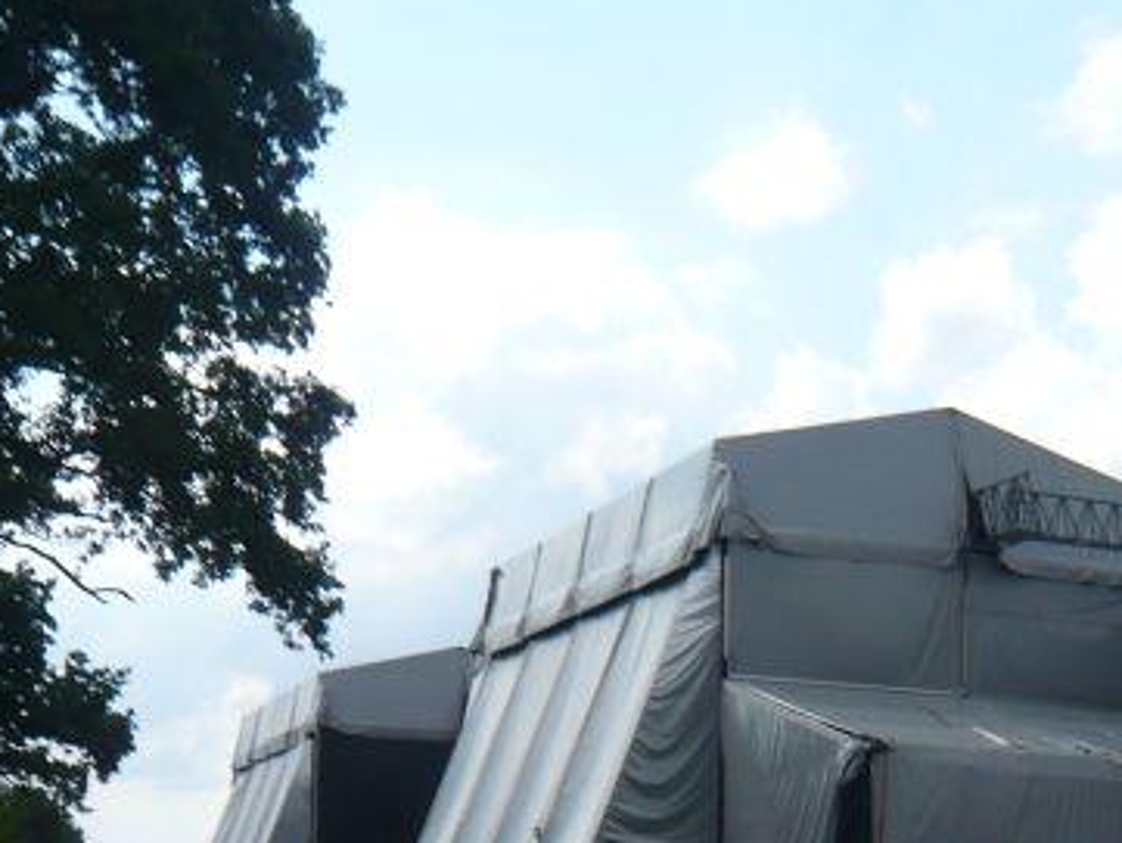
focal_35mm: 62
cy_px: 818
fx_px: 2010
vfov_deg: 22.8
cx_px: 998
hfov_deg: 29.9
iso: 100
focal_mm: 4.6
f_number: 8
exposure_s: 1/200
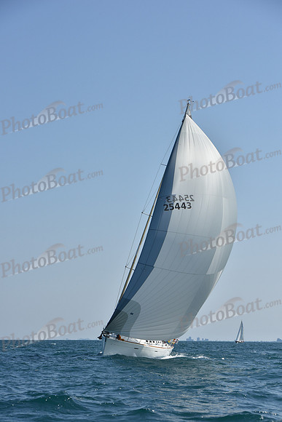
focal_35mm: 98
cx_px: 141
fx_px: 1151
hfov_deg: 14.0
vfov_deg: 20.8
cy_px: 211
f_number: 8
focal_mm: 98
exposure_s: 1/1600
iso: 250
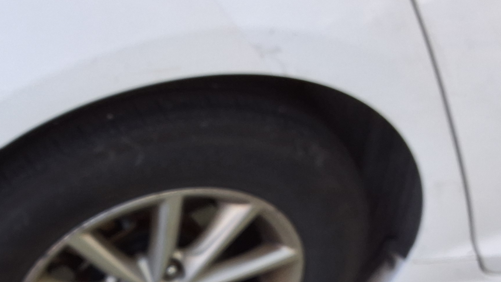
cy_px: 275
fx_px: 771
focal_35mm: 58
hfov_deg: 35.3
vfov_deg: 20.2
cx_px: 130
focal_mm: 2.91
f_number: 1.9
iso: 40
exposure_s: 1/120
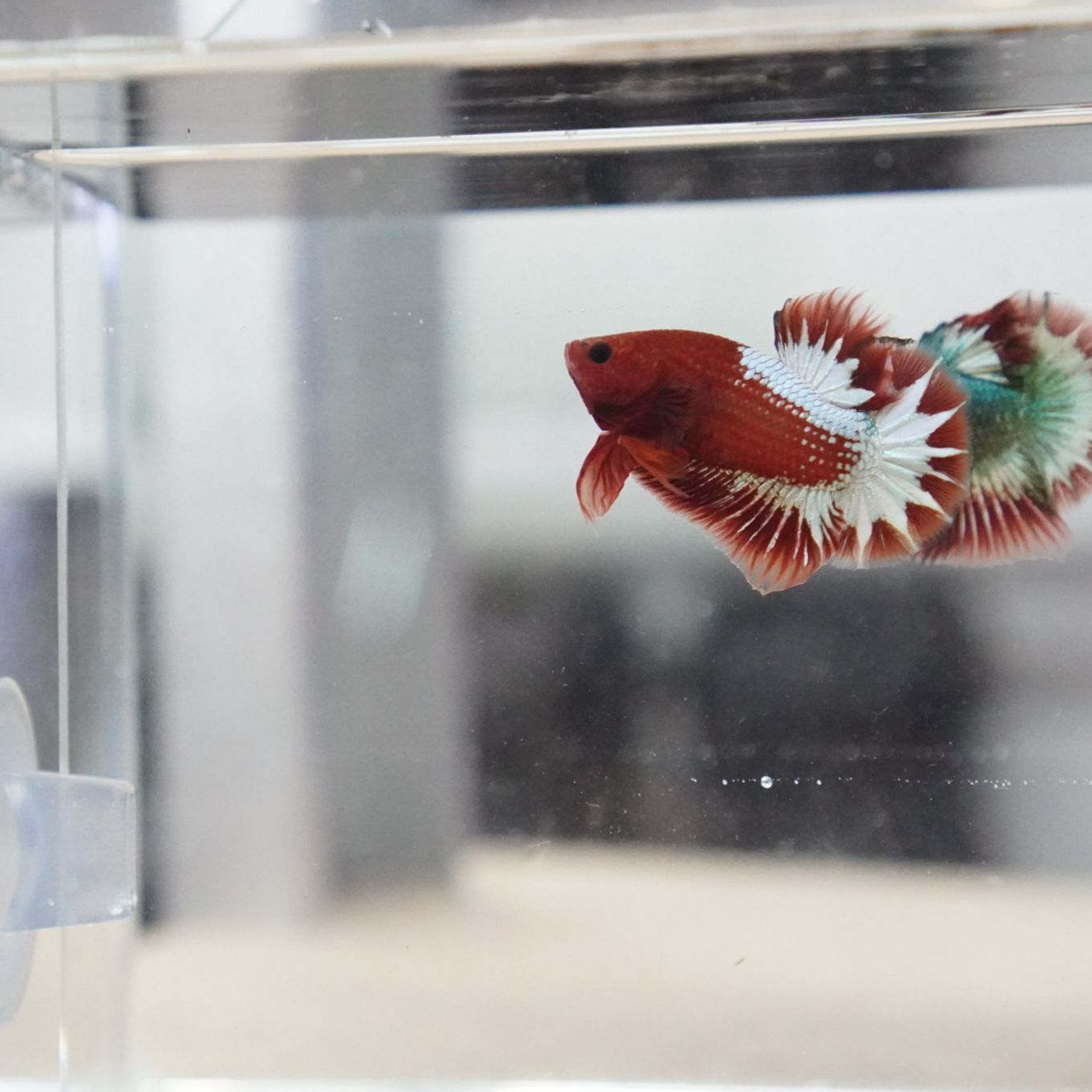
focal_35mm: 68
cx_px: 412
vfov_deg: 25.5
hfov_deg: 25.4
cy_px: 548
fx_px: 2414
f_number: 3.5
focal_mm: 35
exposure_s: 1/500
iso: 8000
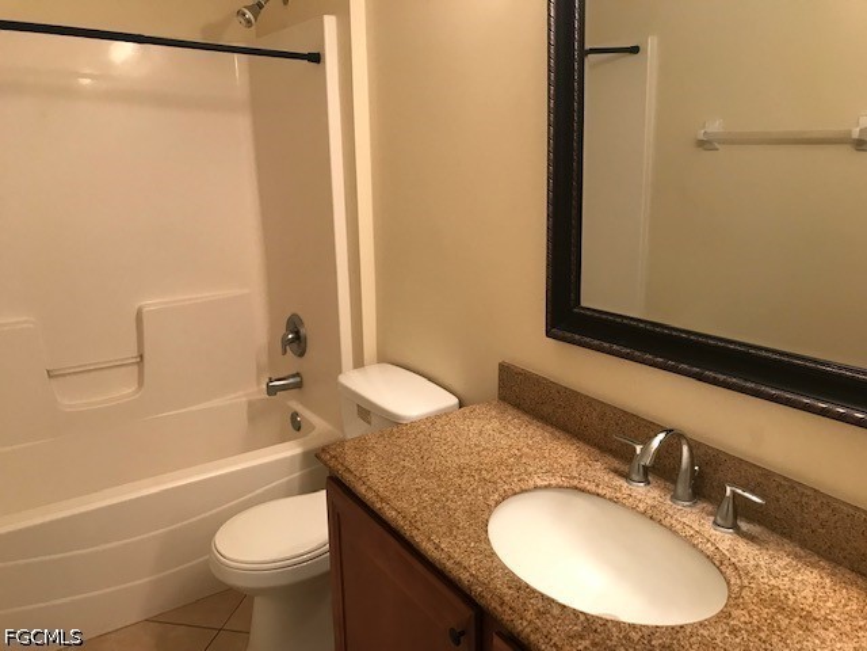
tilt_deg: -15.0
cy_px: 326
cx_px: 434
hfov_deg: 63.4
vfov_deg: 49.7
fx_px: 701
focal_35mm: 28
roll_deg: +0.5
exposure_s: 1/24
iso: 40
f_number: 1.8
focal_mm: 3.99
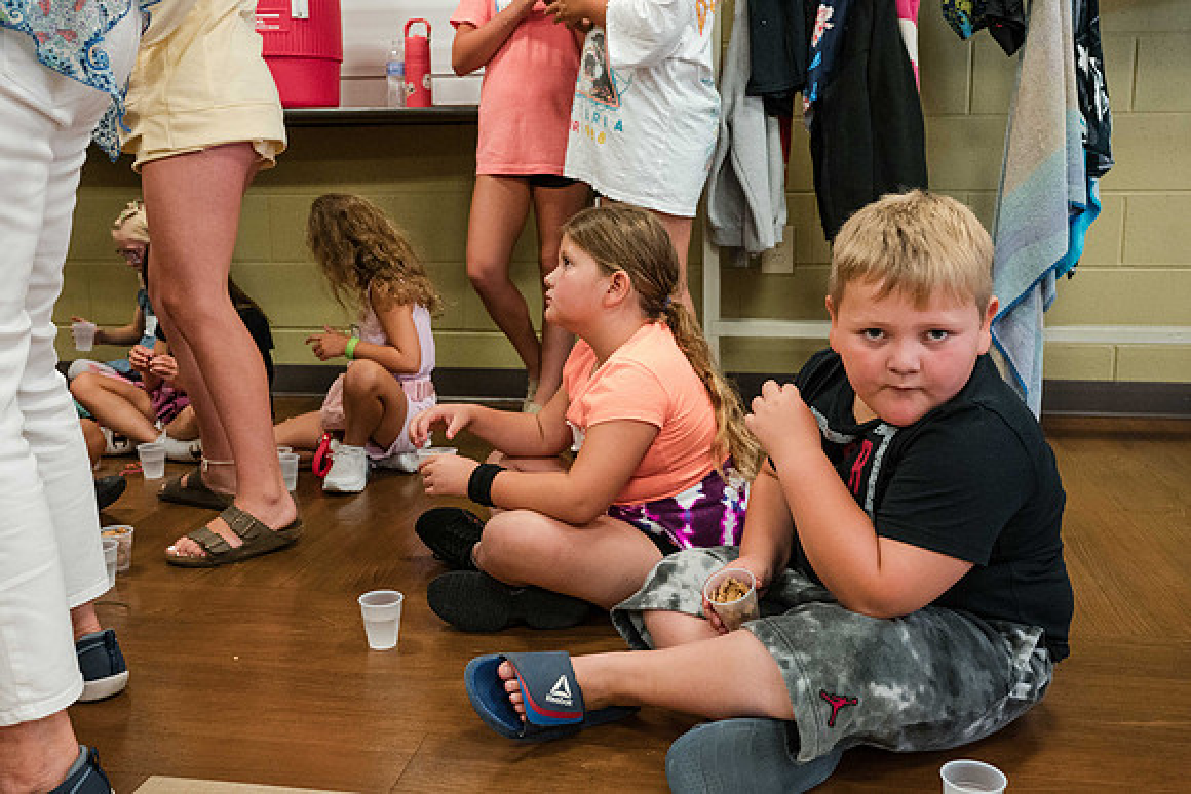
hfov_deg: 53.2
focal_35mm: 36
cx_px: 588
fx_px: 1188
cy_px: 395
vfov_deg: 37.0
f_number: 5.6
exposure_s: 1/125
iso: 6400
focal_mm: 35
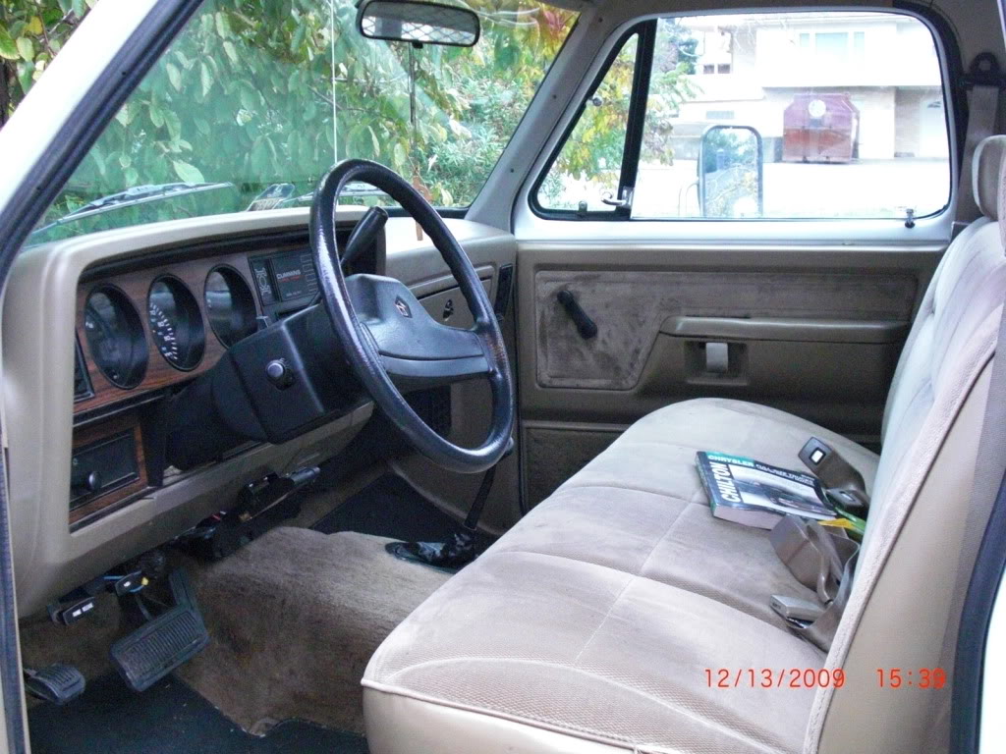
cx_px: 503
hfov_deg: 43.9
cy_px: 377
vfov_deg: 33.6
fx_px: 1250
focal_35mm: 43
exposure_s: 1/100
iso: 800
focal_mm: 7.6
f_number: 3.1
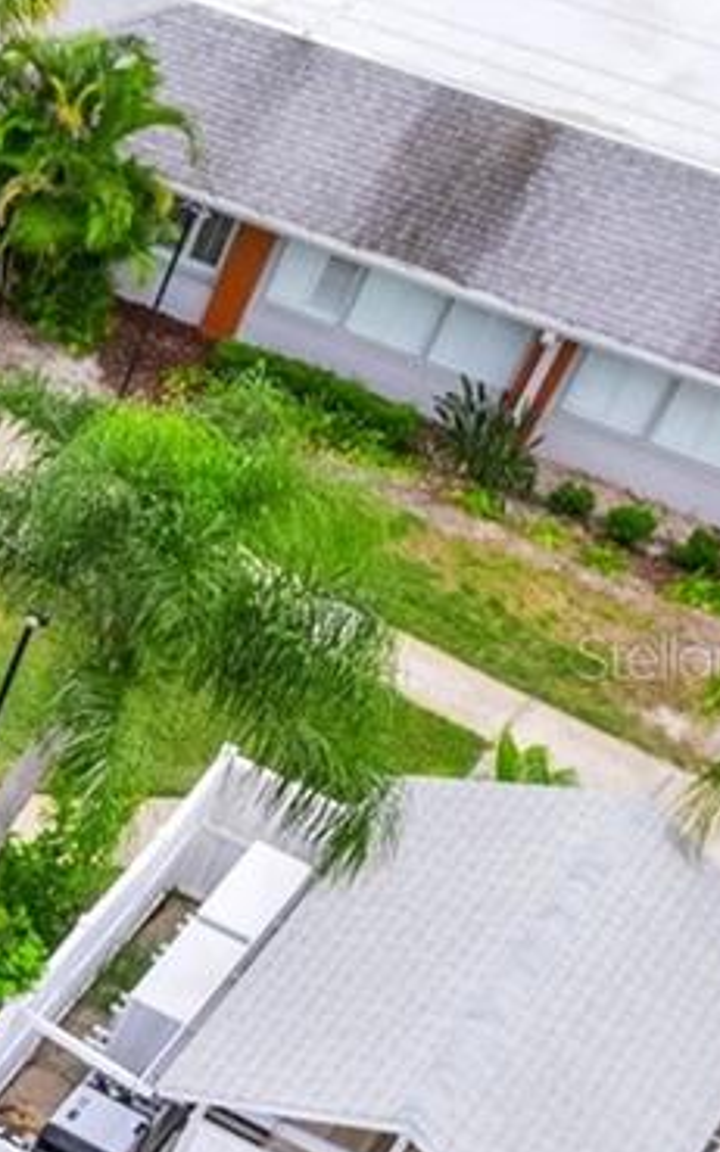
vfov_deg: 21.4
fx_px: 3048
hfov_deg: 9.5
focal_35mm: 97
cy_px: 655
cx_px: -1639
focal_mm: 8.38
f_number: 2.8
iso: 120
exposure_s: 1/1000
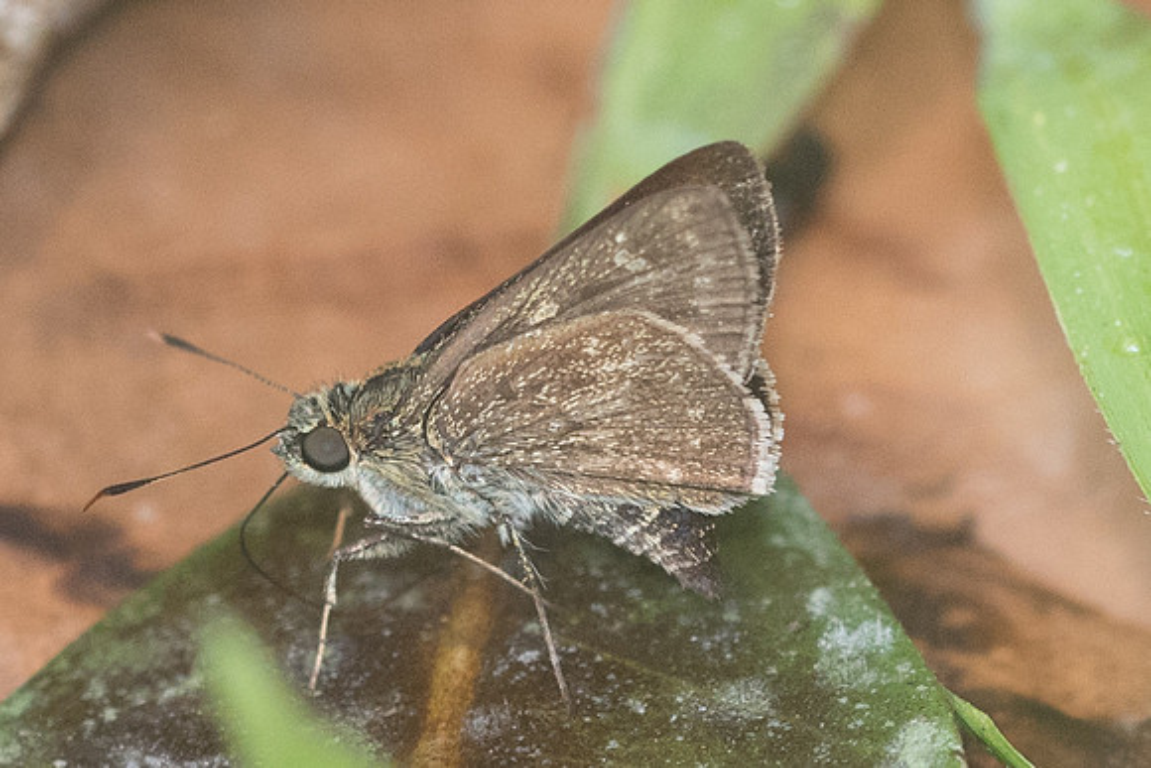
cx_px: 521
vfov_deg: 1.3
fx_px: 33008
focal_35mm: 1032
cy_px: 550
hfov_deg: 2.0
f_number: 4.5
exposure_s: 1/250
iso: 800
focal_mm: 150
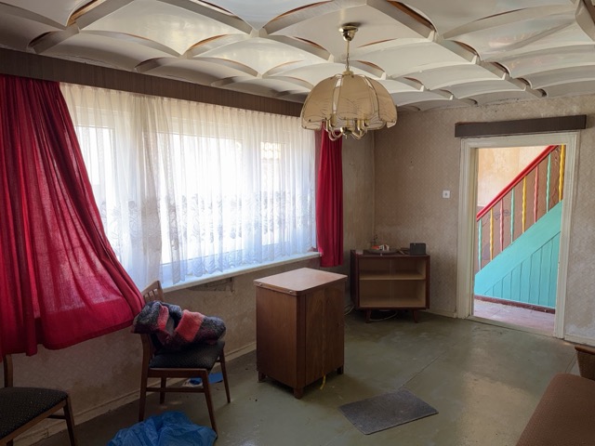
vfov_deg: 56.8
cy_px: 223
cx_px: 298
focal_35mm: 24
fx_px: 413
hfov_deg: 71.6
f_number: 1.78
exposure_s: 1/53
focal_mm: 6.76
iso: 50
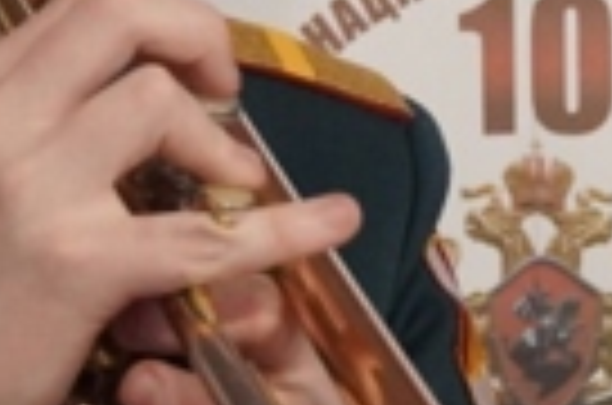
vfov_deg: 2.7
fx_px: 8578
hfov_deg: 4.1
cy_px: 40
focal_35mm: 506
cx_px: 551
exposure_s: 1/160
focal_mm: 61
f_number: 5.6
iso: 4000
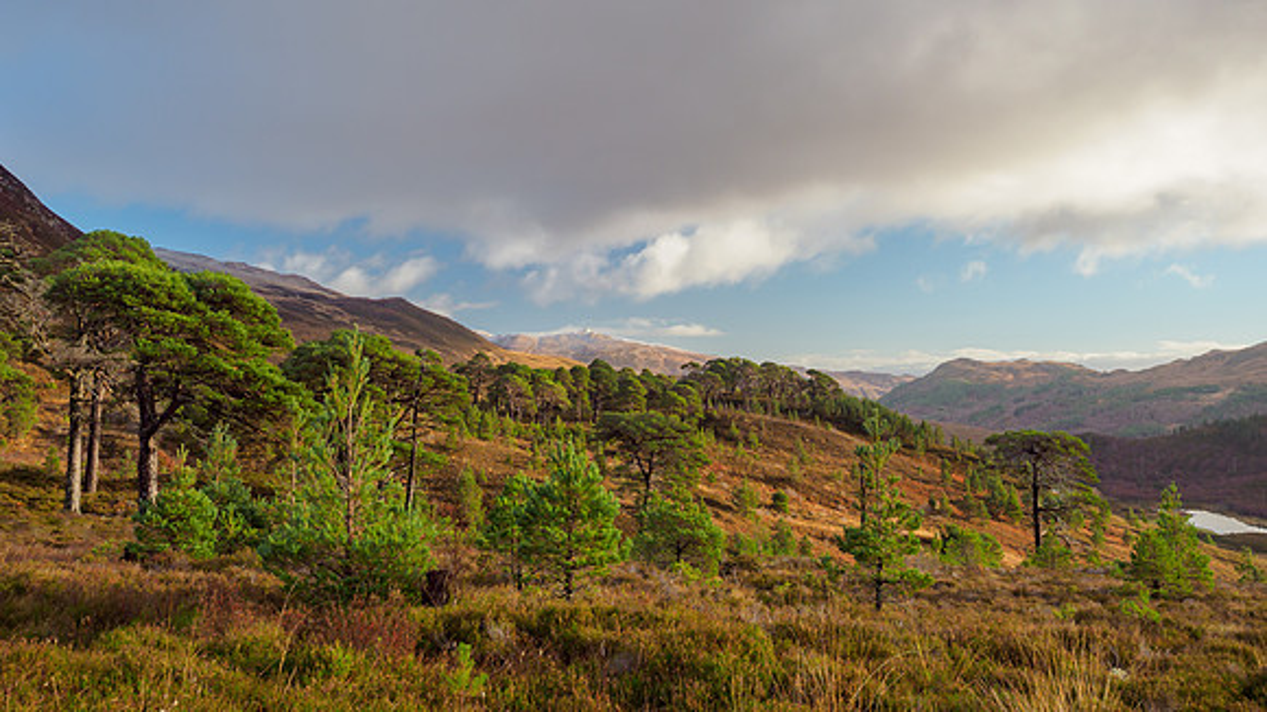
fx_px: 1244
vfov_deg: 31.7
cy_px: 237
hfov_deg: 54.0
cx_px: 634
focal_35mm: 37
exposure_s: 1/250
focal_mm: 17
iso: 200
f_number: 4
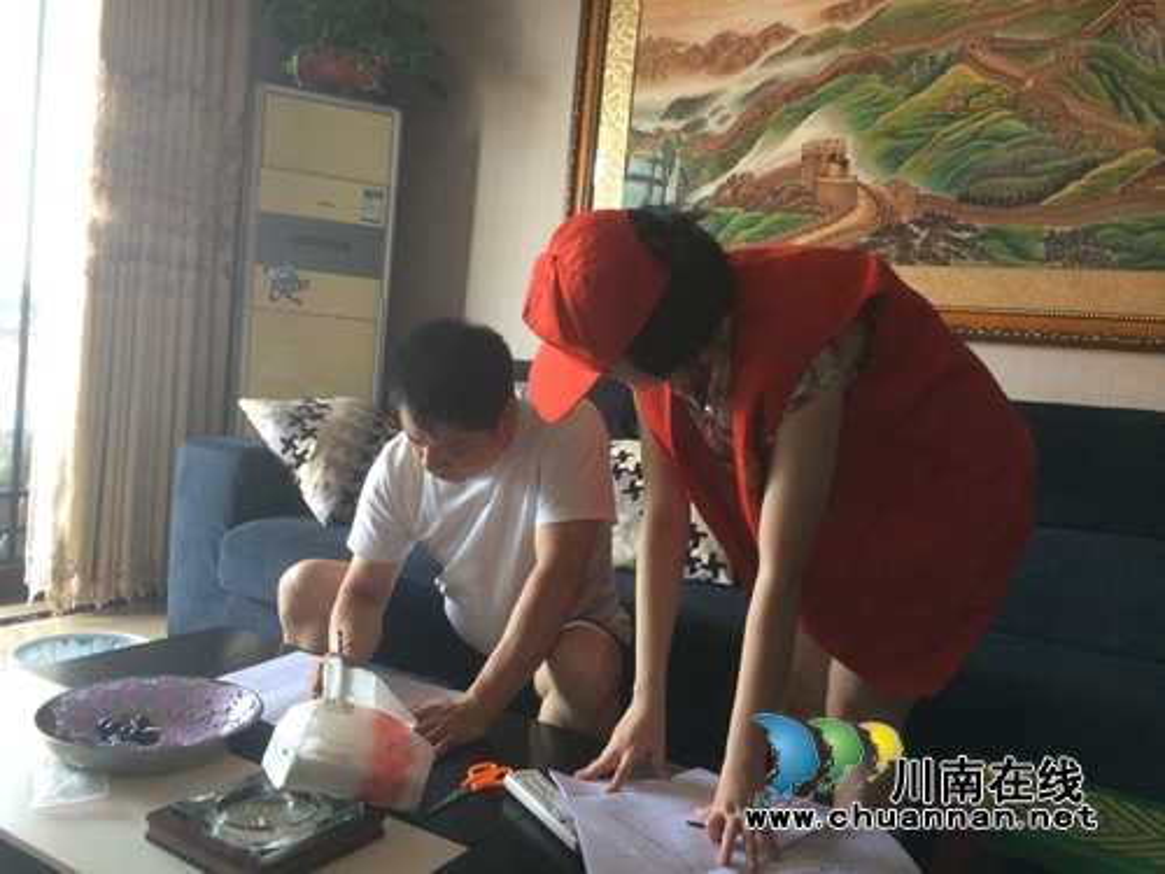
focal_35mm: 29
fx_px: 976
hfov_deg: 61.7
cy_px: 437
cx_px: 582
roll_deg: -5.9
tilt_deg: -5.3
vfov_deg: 48.2
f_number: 2.2
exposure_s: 1/33
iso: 80
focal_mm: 4.15
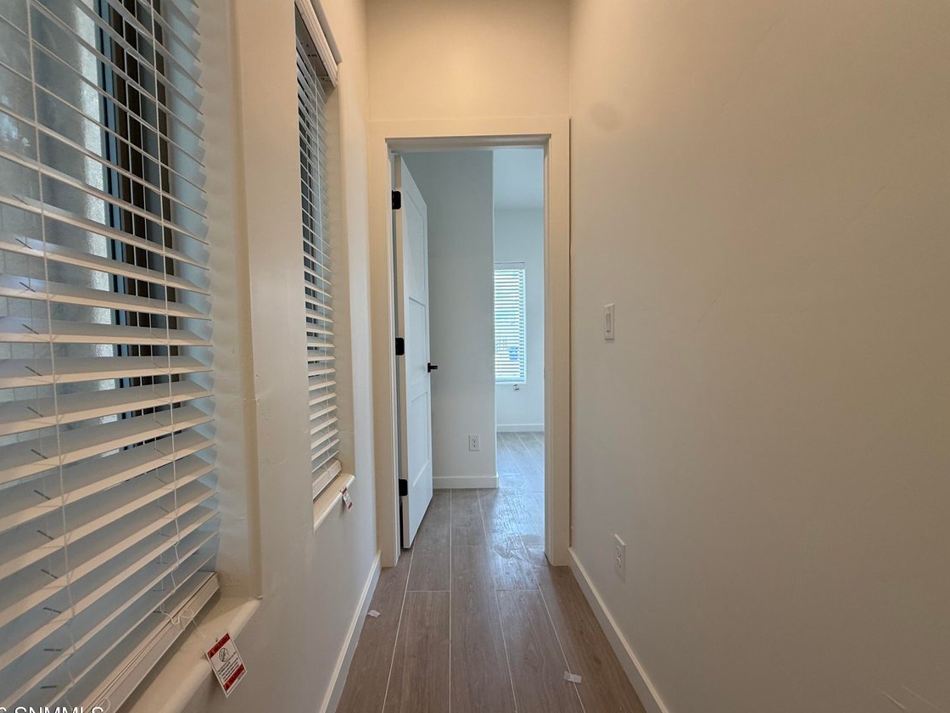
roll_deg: +0.7
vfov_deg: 81.7
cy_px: 368
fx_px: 412
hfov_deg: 98.1
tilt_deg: -3.0
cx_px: 451
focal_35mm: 15
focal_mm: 2.22
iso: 80
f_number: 2.2
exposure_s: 1/120
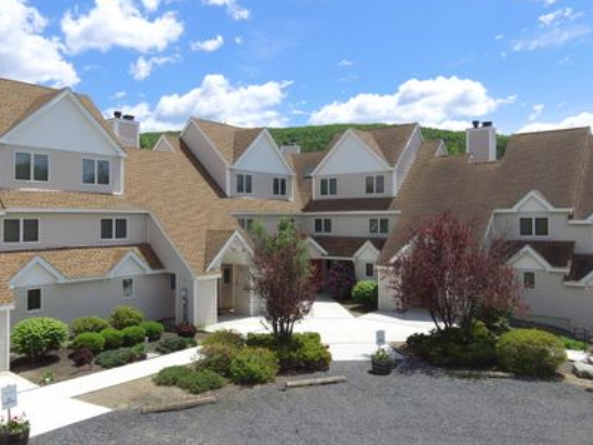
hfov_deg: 69.4
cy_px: 216
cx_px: 286
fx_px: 428
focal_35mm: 25
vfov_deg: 54.9
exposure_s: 1/1143
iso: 100
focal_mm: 3.61
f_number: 2.8
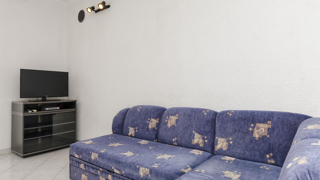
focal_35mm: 22
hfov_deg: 81.2
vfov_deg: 51.5
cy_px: 87
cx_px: 160
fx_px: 187
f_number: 8
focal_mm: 14
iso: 160
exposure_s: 1/160
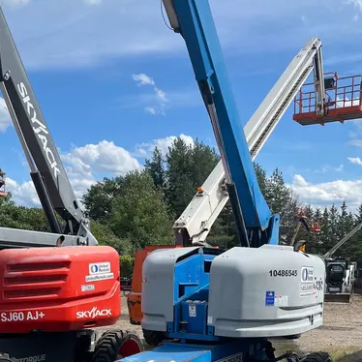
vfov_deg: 35.2
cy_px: 332
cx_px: 215
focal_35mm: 45
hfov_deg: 37.4
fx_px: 532
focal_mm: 5.1
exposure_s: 1/3049
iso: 50
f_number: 1.6
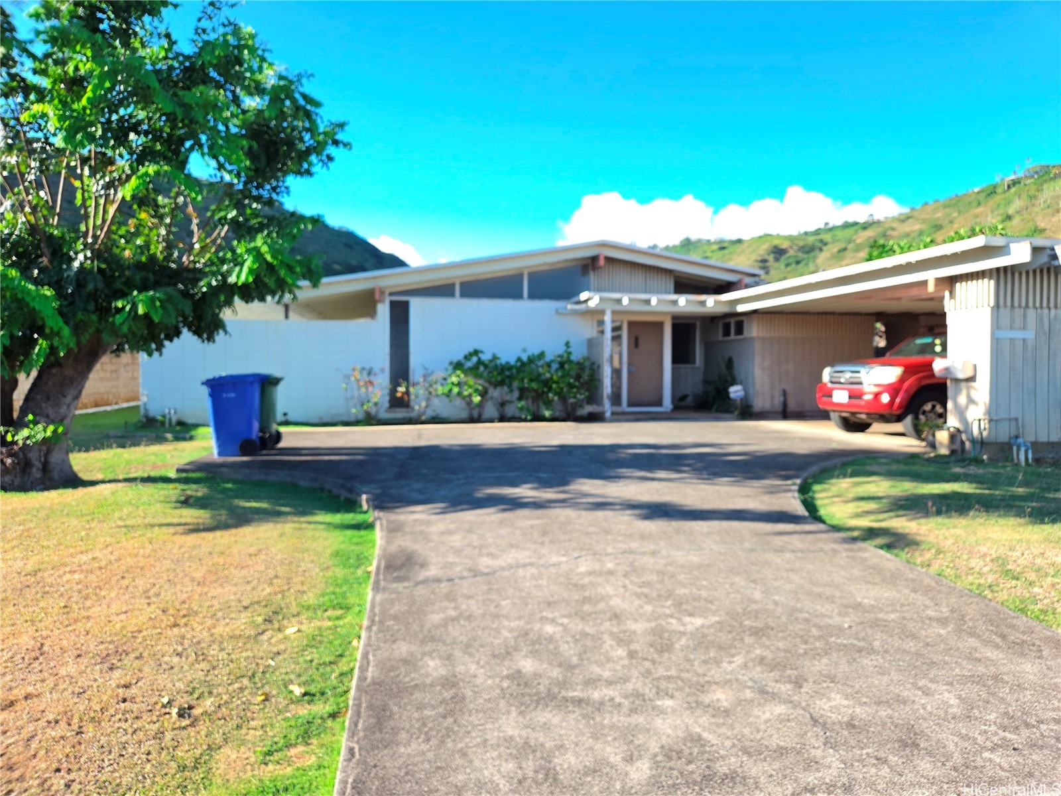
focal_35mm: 23
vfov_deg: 58.9
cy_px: 398
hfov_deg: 73.9
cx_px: 530
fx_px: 705
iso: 80
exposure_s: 1/892
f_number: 1.8
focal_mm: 5.4
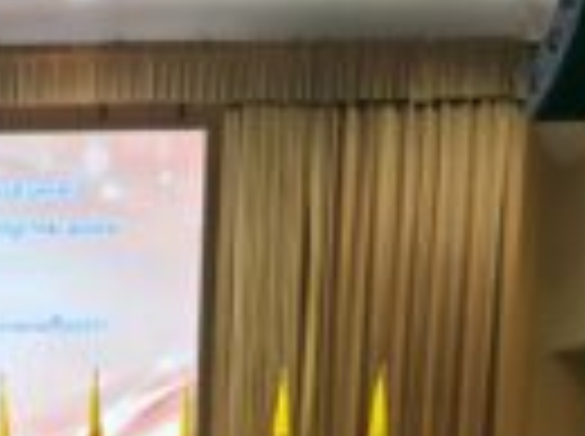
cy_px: 665
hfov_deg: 24.0
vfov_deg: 18.2
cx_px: -180
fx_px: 1198
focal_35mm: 71
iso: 125
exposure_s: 1/101
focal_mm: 6.3
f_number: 1.7
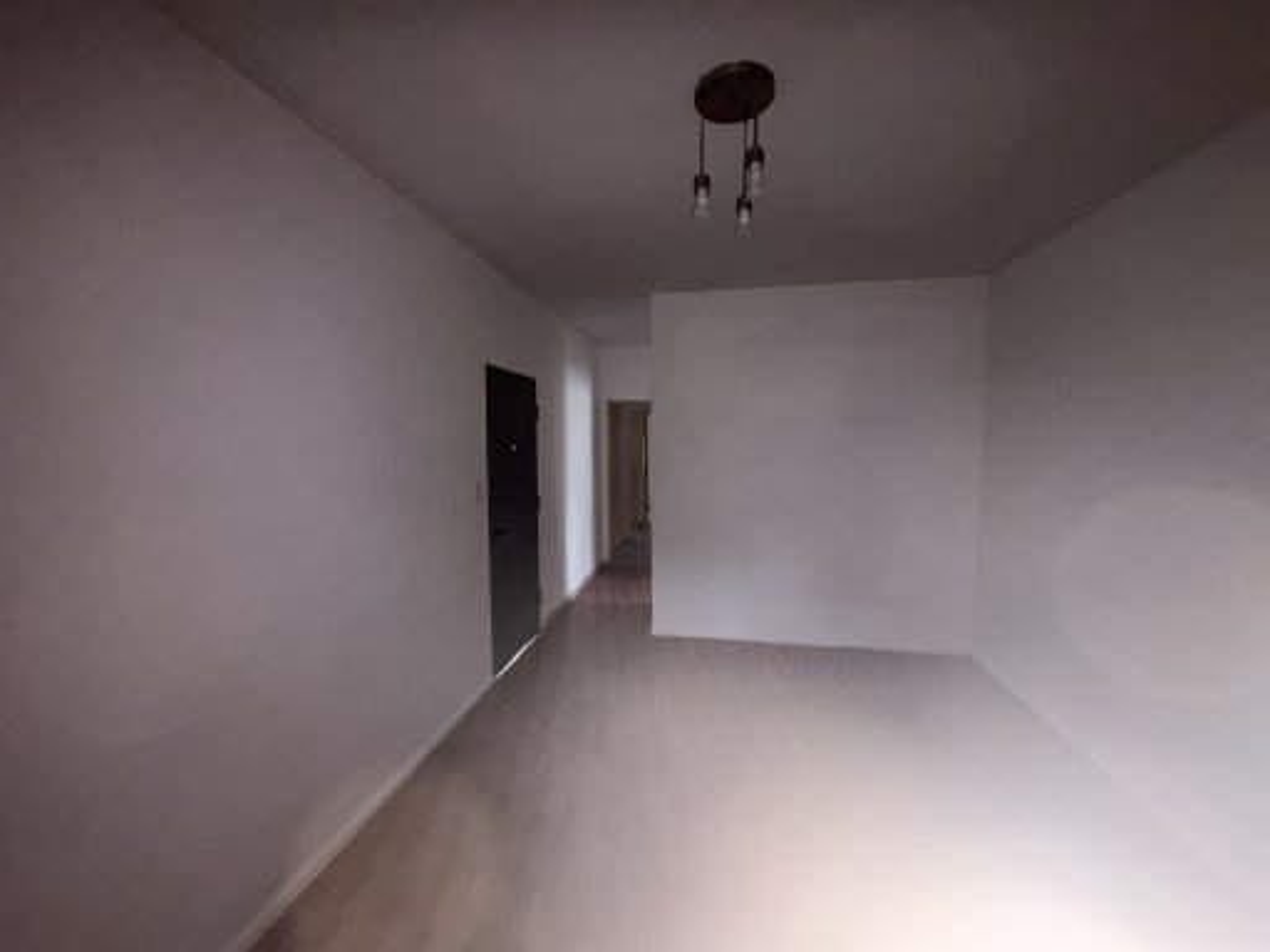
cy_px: 476
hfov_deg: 102.1
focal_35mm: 14
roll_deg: +1.0
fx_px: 514
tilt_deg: -3.4
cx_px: 635
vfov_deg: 85.7
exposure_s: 1/46
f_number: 2.2
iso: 160
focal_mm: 2.22
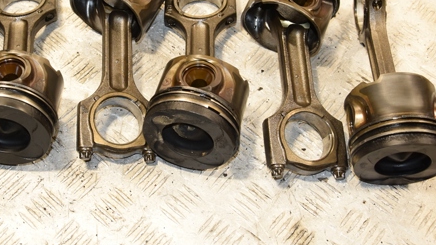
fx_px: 693
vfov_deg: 19.9
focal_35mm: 60
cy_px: 60
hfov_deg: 34.6
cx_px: 152
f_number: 6.3
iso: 800
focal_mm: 26
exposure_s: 1/200
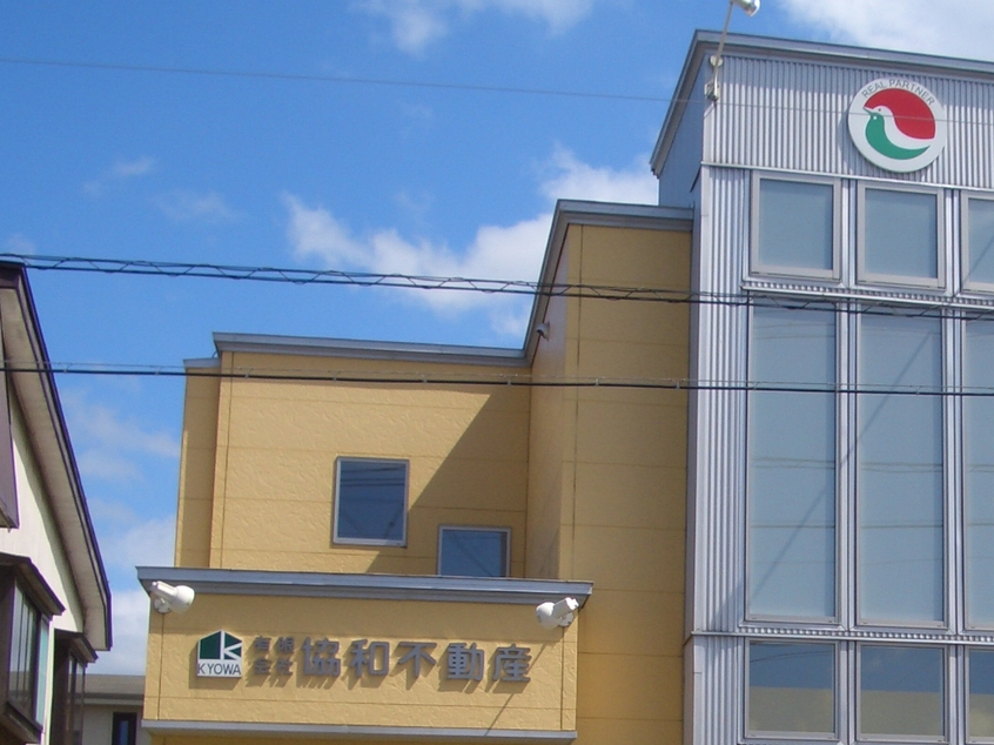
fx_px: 1923
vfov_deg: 21.4
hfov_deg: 28.0
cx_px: 884
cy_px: 677
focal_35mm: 67
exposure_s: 1/500
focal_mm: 5.8
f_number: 4.3
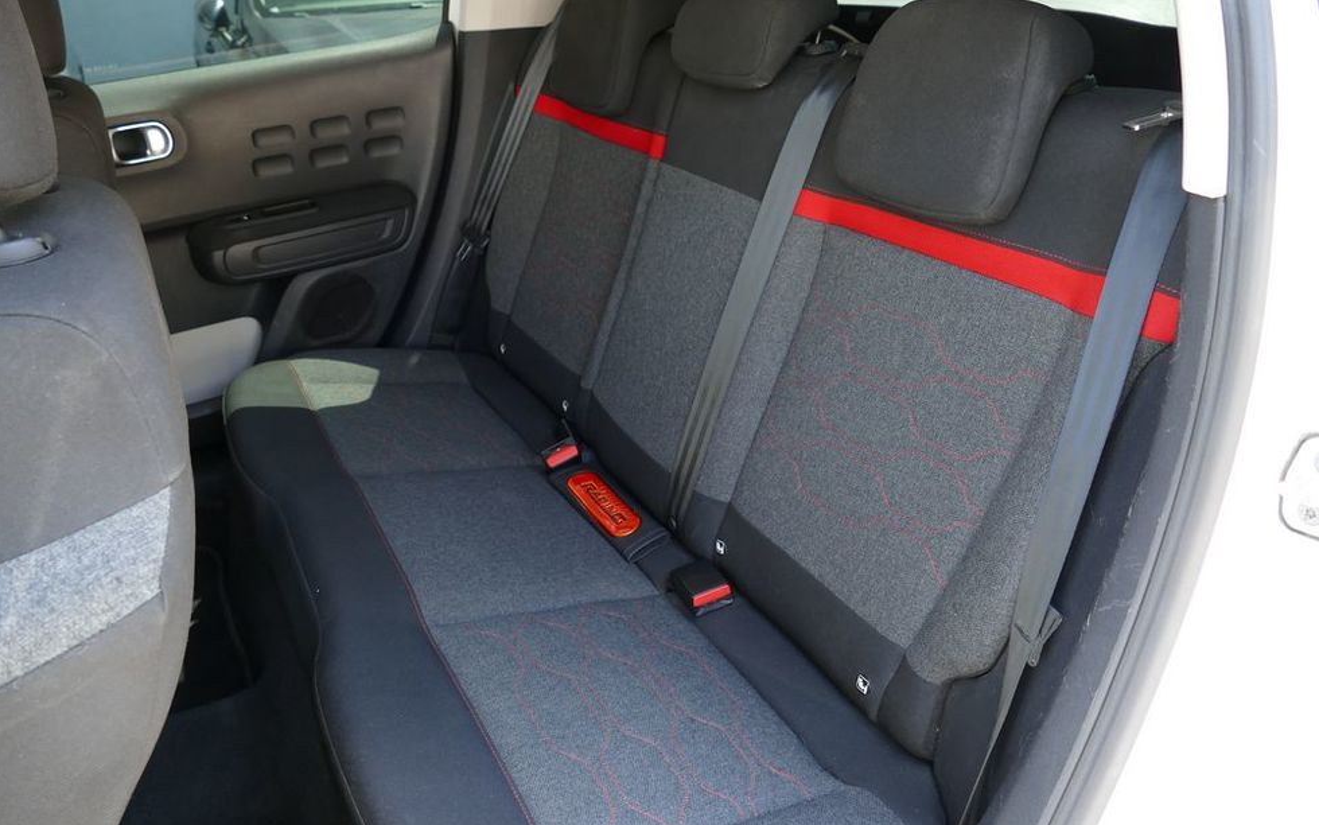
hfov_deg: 70.4
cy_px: 404
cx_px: 647
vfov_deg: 47.6
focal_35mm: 26
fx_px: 935
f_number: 2.8
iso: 200
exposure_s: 1/60
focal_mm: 9.12
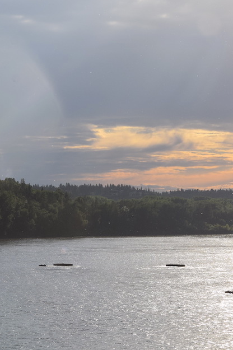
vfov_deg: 12.2
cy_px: 153
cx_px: 122
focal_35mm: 169
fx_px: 1643
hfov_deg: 8.1
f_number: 13
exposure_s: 1/640
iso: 200
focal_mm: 55
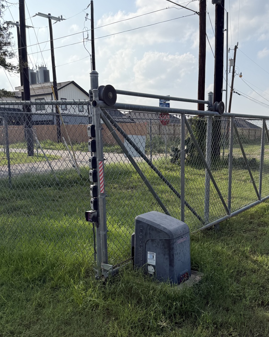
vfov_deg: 49.8
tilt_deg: -10.7
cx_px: 163
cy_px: 208
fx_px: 358
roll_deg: +0.1
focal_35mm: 36
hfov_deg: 41.0
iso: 100
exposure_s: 1/6173
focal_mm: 6.76
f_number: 1.78
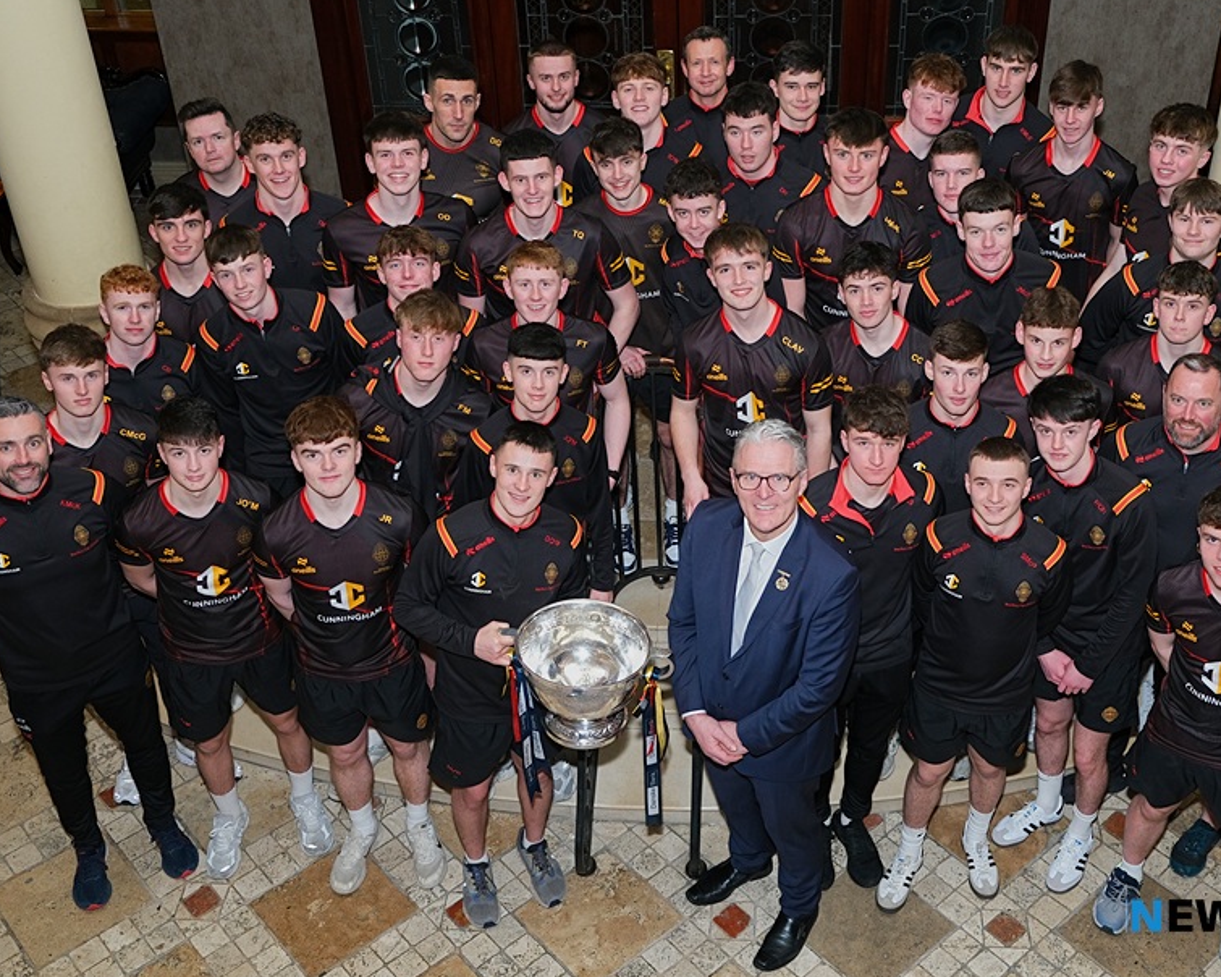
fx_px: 1337
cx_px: 658
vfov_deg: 40.1
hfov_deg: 49.0
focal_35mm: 37
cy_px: 484
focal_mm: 21.4
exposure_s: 1/125
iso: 800
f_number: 3.6
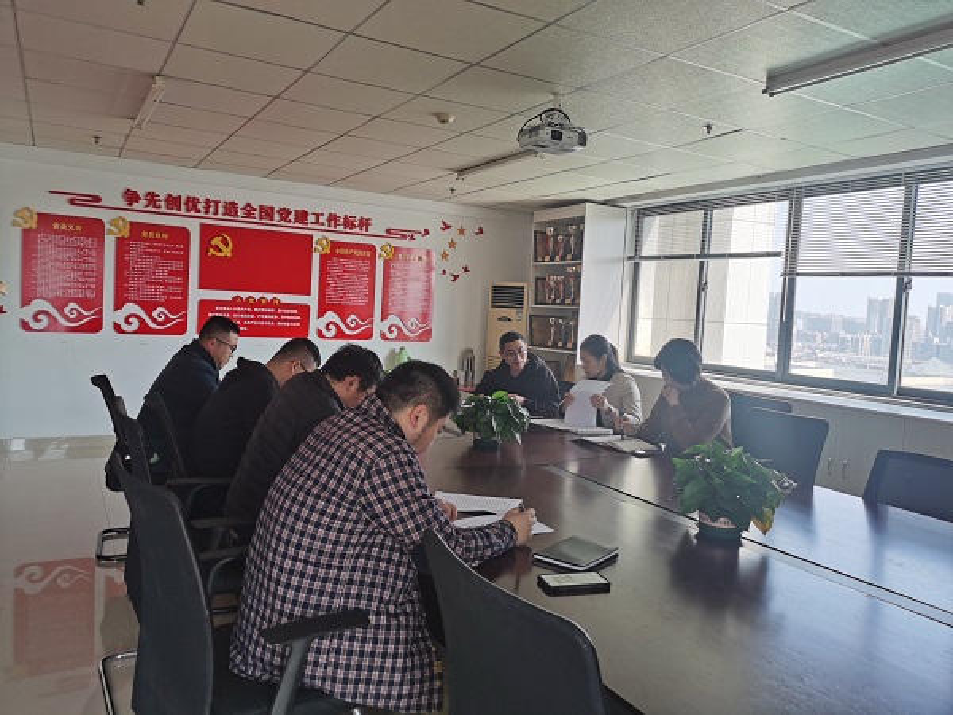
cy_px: 358
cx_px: 476
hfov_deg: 65.3
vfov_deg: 51.4
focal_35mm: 27
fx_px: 743
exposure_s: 1/311
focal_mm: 5.58
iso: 50
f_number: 1.8
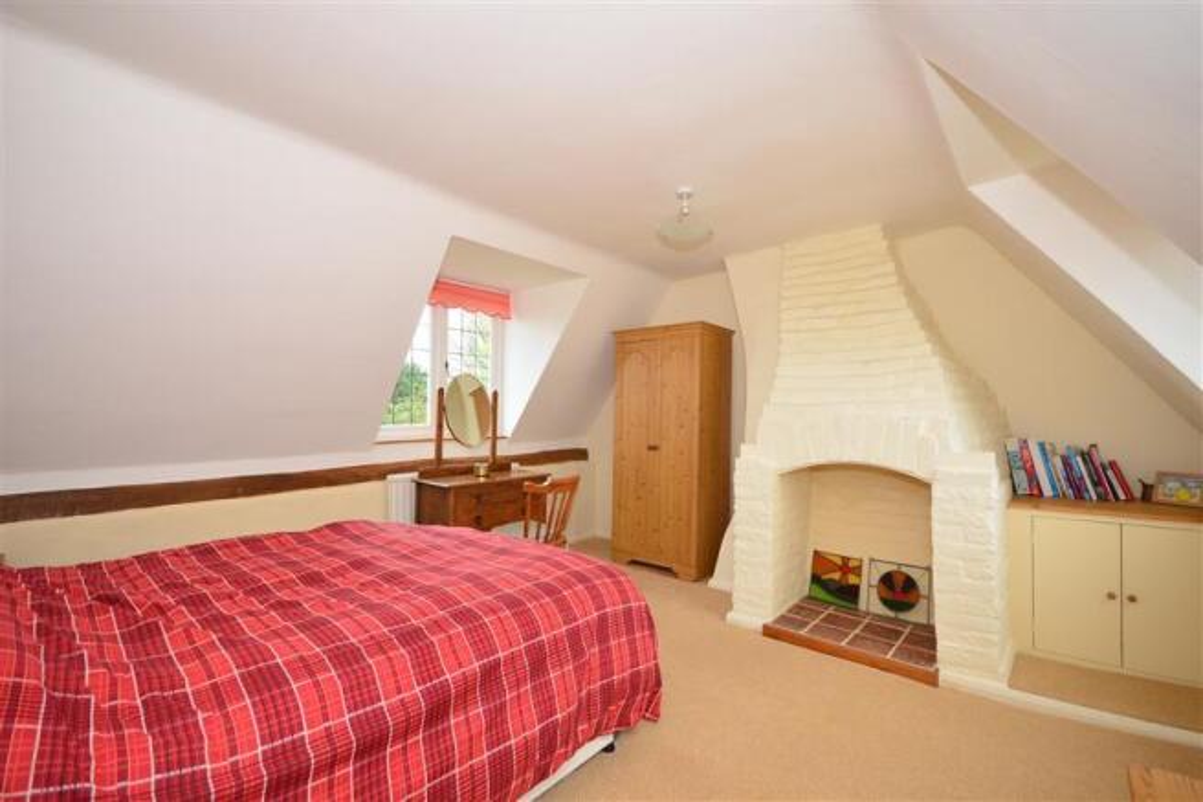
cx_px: 602
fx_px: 501
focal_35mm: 15
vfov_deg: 77.3
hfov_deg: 100.4
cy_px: 401
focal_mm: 10
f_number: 5.6
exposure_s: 1/100
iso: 400
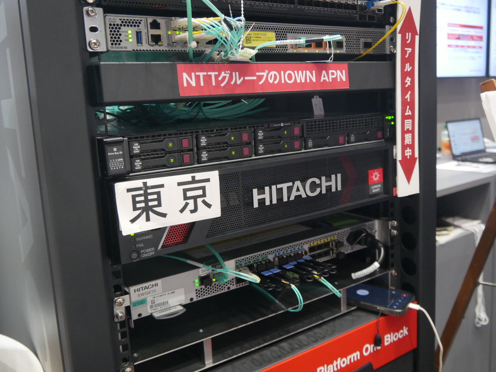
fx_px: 459
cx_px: 251
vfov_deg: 44.2
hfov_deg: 56.8
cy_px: 178
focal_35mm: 32
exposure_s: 1/60
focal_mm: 14
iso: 1250
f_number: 3.5
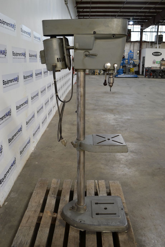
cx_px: 82
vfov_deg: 61.9
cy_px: 124
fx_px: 206
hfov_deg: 43.6
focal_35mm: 30
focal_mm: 20
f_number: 3.8
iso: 400
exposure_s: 1/50
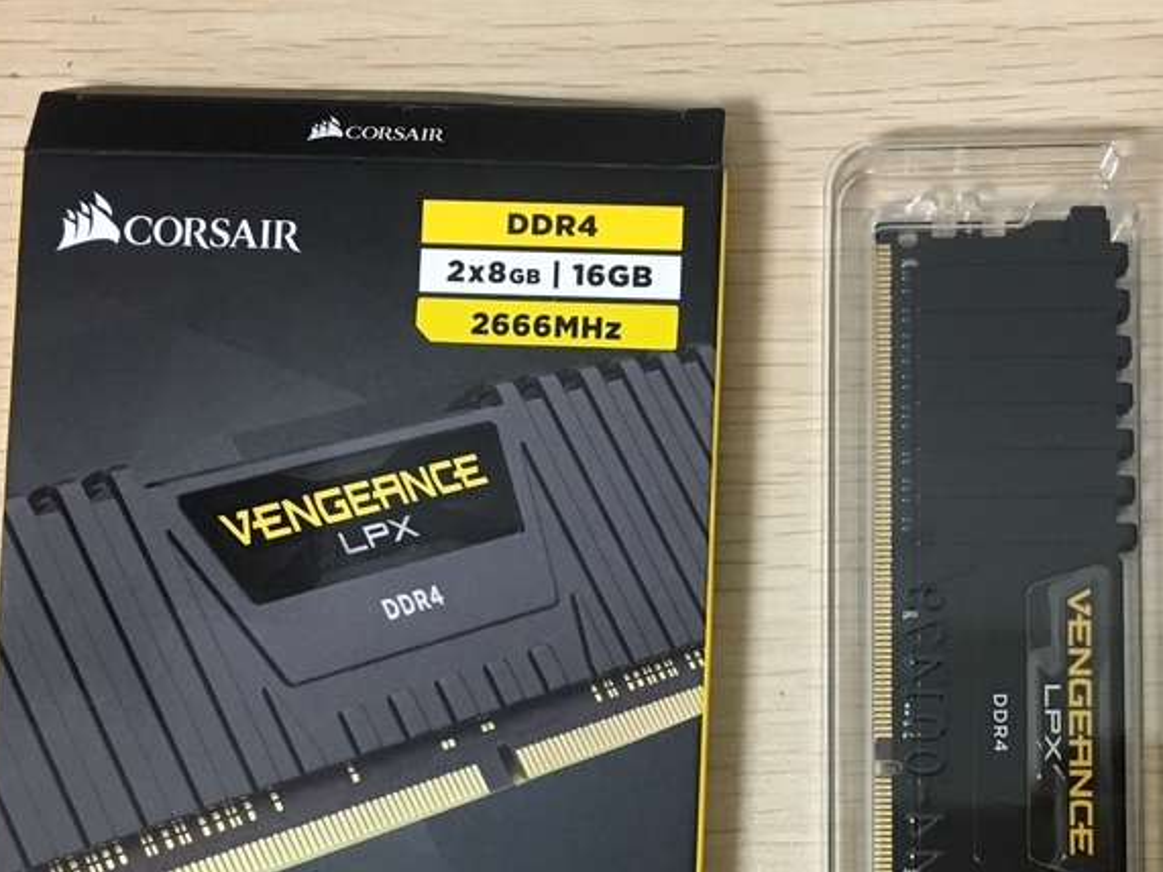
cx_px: 725
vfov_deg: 27.3
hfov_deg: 36.6
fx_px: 1747
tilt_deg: -85.7
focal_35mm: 52
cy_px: 744
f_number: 2.2
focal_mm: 4.15
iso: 160
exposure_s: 1/30
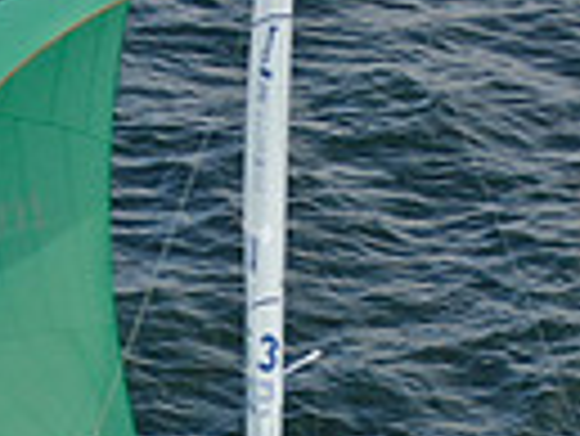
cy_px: 474
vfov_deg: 6.9
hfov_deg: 9.2
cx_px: 310
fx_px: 3606
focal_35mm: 215
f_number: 3.8
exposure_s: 1/640
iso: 100
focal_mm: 8.6
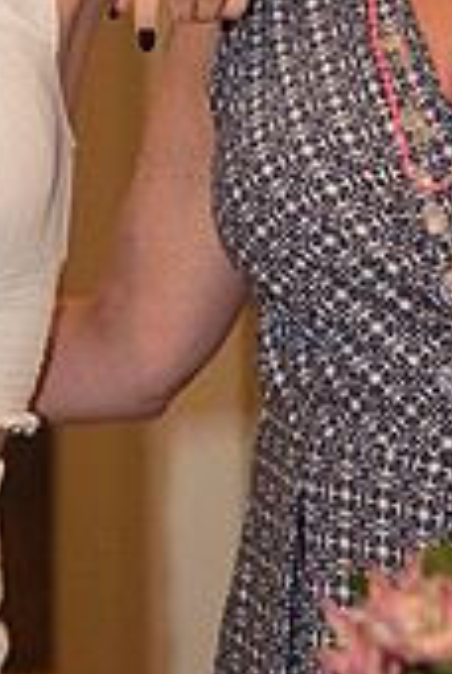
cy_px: 56
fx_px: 5946
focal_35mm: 317
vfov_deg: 6.5
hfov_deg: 4.4
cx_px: 123
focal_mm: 120
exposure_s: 1/200
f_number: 4
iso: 640
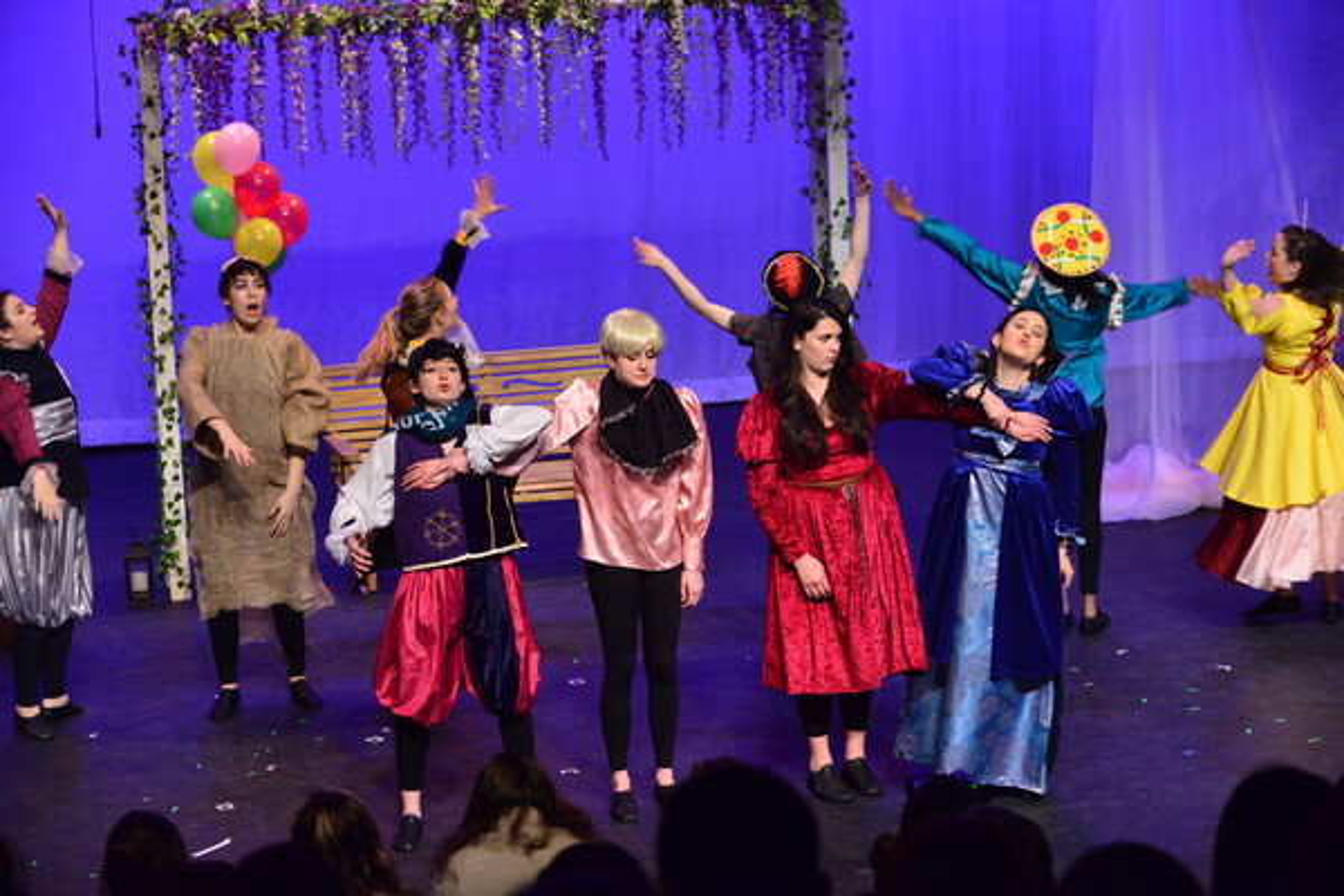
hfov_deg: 23.6
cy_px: 448
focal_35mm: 86
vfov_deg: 15.9
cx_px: 672
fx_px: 3210
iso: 3200
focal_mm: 86
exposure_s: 1/125
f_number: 4.5
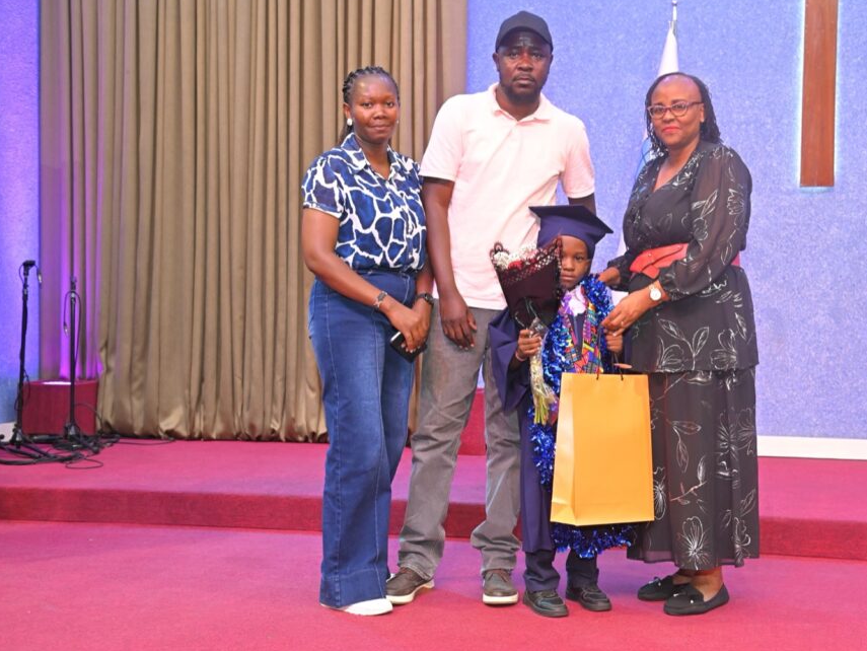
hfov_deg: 41.1
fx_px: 1153
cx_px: 493
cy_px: 318
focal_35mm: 46
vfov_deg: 31.5
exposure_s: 1/160
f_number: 5
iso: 3200
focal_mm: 40
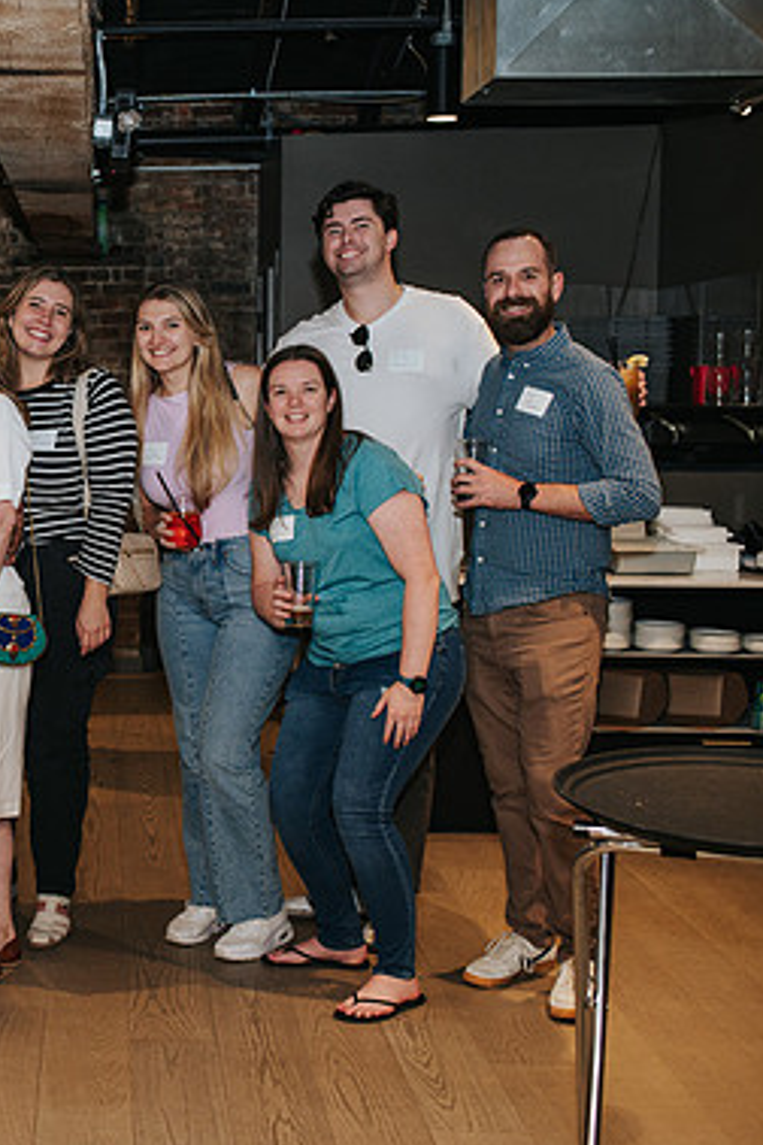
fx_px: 1717
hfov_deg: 23.5
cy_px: 579
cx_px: -73
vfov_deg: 36.9
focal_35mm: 54
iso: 800
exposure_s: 1/200
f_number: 2.8
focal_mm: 35
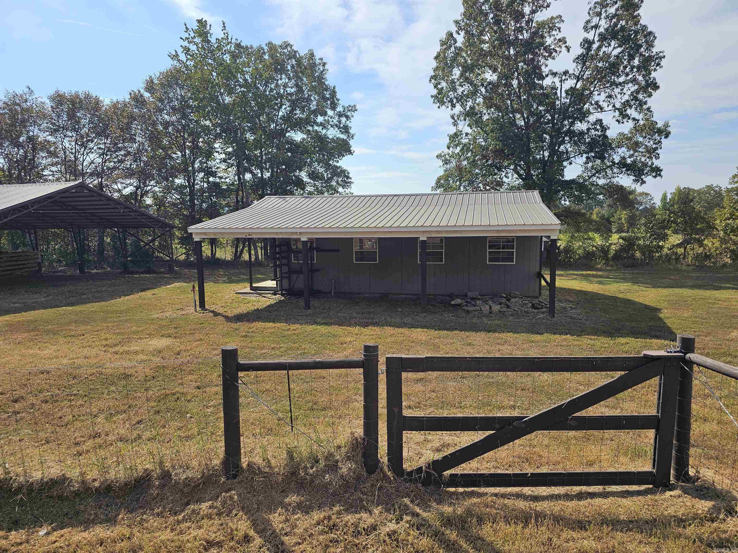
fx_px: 490
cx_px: 369
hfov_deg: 73.9
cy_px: 276
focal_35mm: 23
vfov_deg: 58.9
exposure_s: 1/1283
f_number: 1.7
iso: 20
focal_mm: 6.3
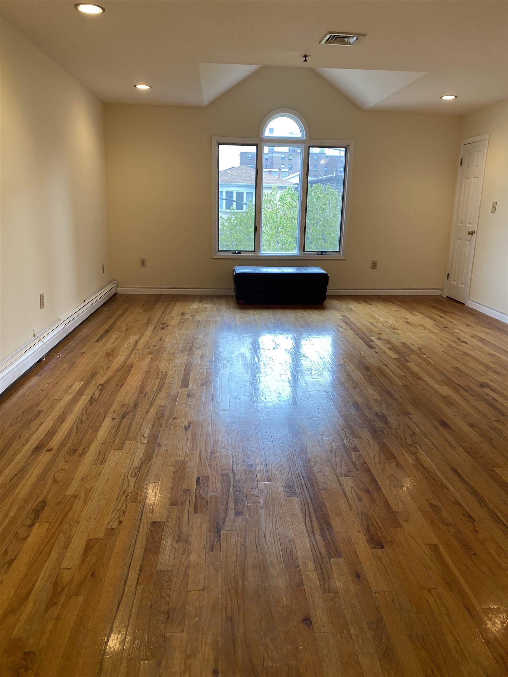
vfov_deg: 67.3
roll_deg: -2.0
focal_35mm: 26
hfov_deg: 53.1
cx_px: 254
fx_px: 509
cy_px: 338
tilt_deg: -13.8
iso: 100
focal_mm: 4.25
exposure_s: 1/120
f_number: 1.8
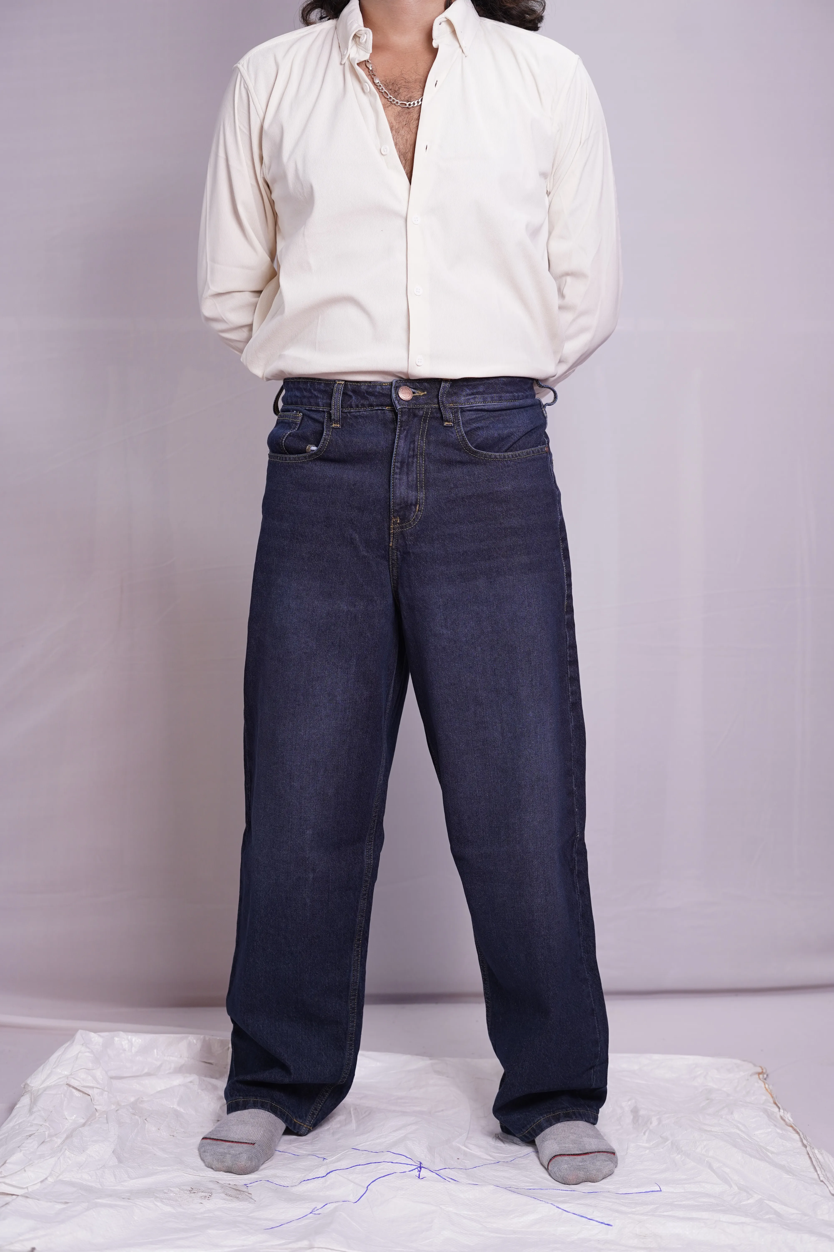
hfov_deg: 27.0
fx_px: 1737
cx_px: 417
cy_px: 626
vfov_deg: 39.6
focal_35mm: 50
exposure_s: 1/100
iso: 640
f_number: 3.5
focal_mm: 50
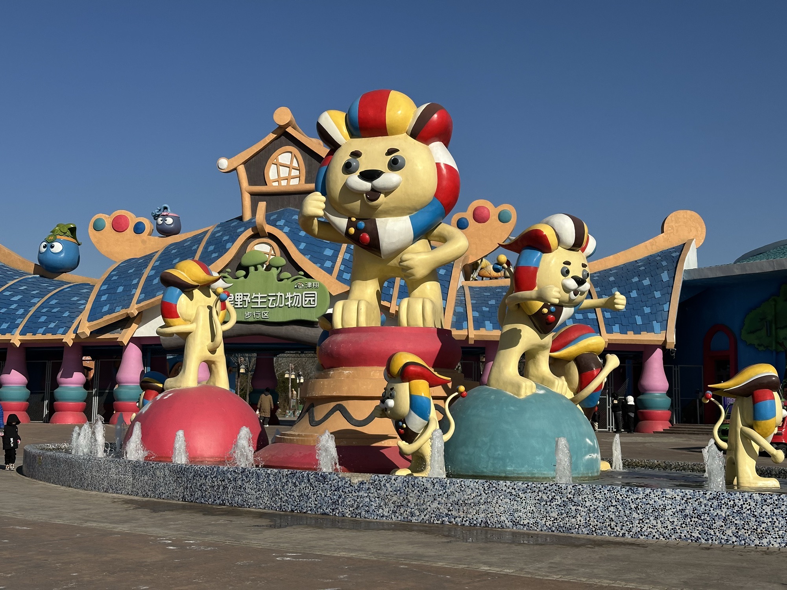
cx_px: 394
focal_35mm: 48
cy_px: 295
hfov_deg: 39.7
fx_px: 1091
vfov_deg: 30.3
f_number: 1.78
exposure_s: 1/7634
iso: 64
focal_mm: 6.86
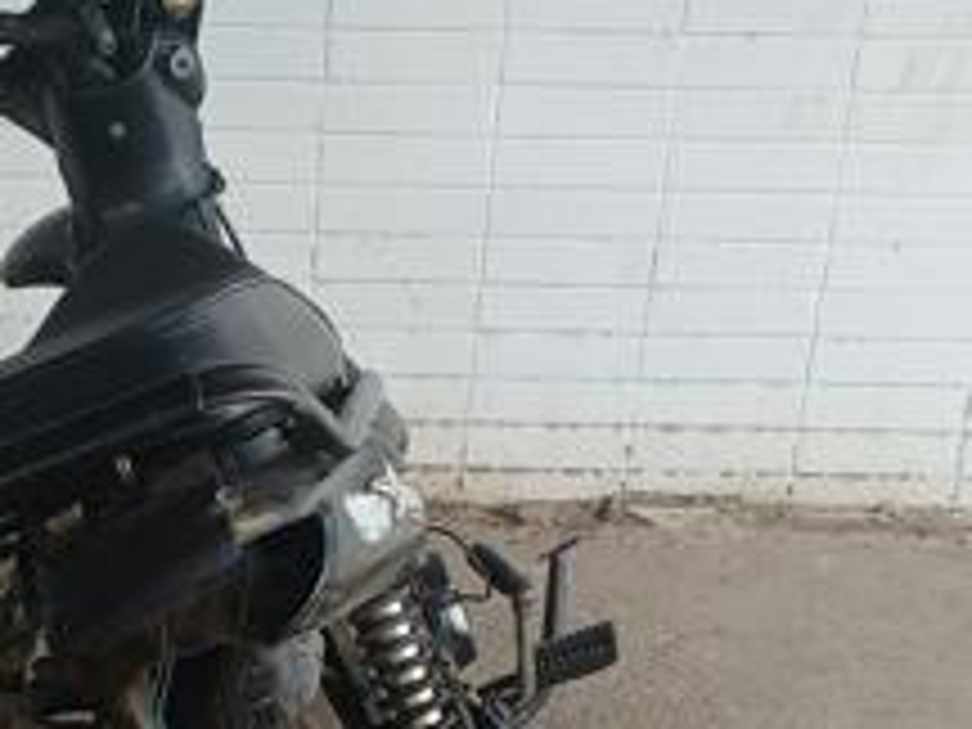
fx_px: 2162
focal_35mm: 77
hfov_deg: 24.8
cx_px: 144
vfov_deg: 18.9
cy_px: 590
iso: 40
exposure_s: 1/60
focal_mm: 3.98
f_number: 1.8
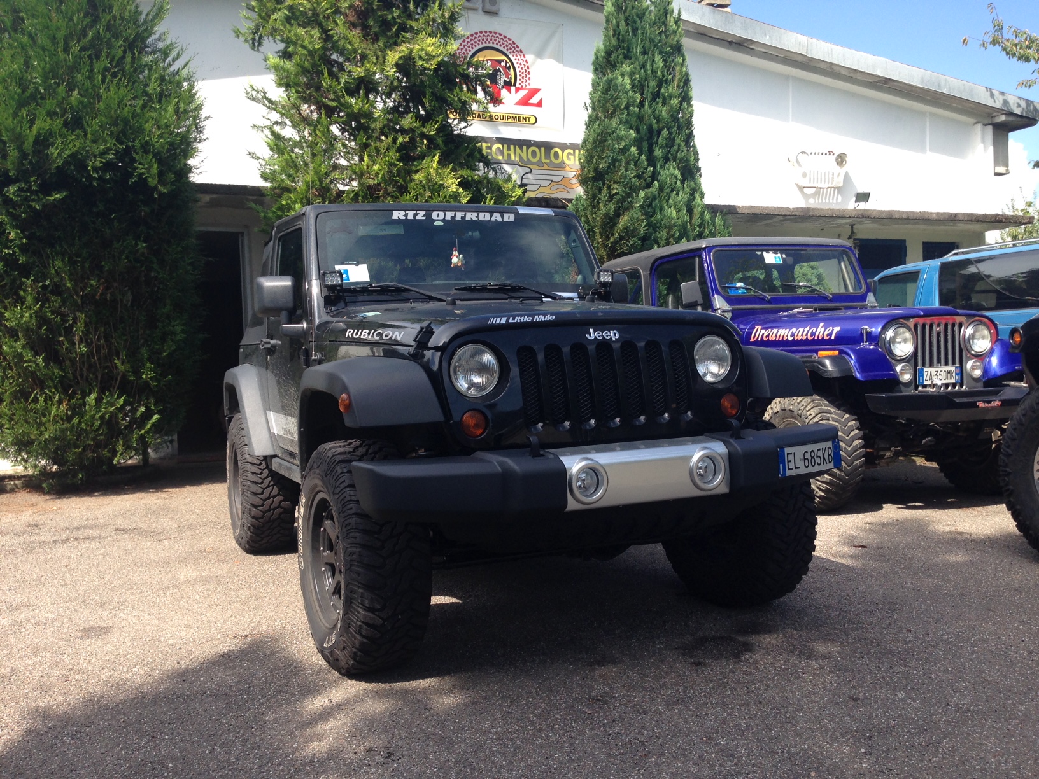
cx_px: 520
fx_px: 990
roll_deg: +1.9
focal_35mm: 33
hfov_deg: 55.4
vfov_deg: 42.9
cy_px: 390
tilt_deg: -2.6
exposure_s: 1/577
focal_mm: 4.12
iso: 50
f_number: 2.4
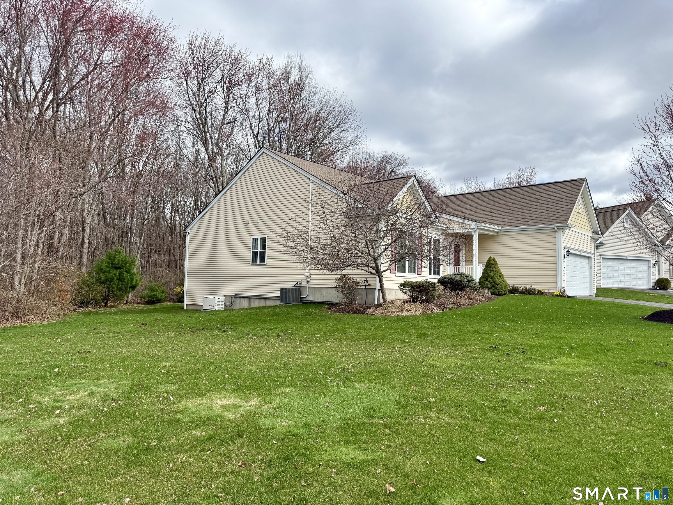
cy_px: 252
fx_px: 467
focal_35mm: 24
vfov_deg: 56.8
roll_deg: -1.6
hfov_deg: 71.6
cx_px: 336
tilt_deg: +4.2
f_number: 1.78
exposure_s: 1/3425
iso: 80
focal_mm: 6.76
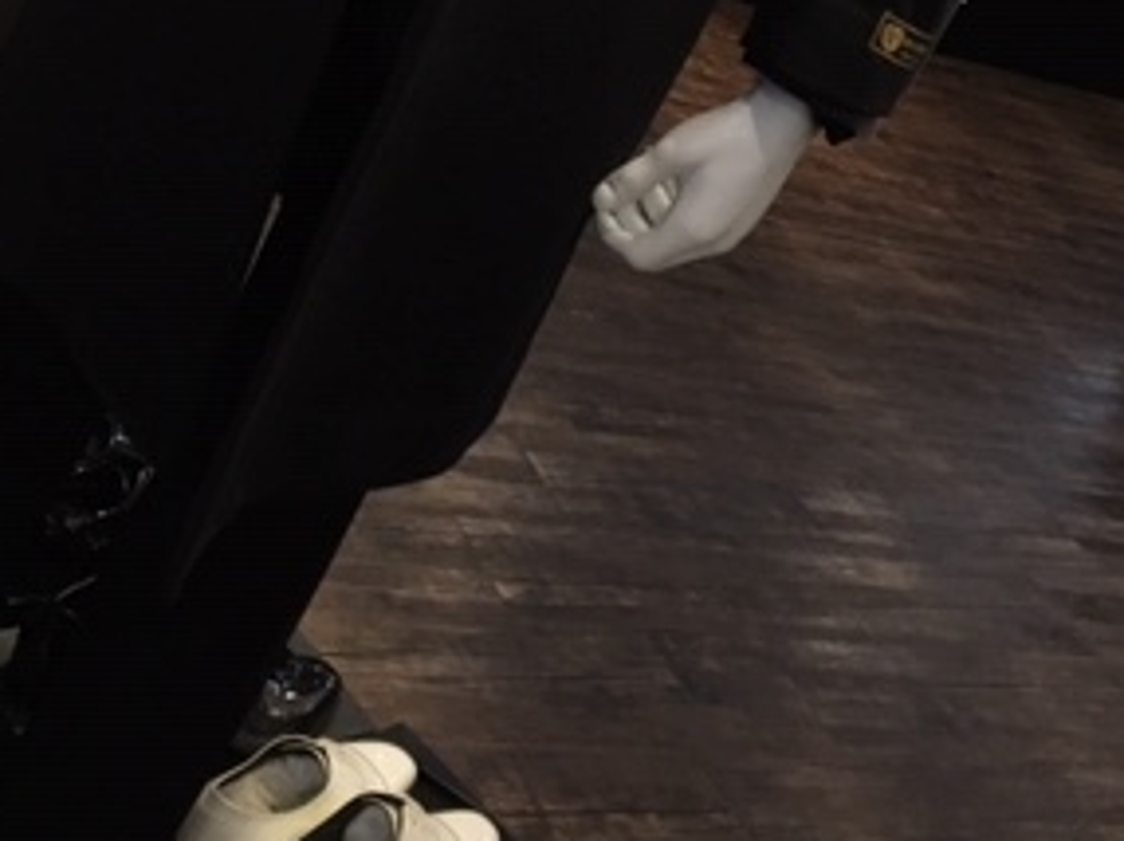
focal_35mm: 65
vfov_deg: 21.1
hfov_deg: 29.7
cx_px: 413
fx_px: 2109
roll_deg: -24.2
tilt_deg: -13.0
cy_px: -145
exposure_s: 1/30
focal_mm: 4.15
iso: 125
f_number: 2.2
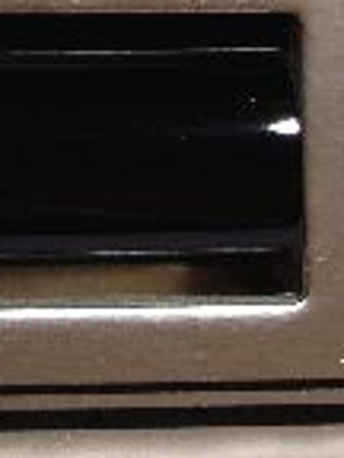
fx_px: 2094
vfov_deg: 11.0
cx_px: -393
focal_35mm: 158
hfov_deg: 8.8
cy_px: -557
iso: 80
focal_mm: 4.28
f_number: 2.4
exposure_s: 1/20
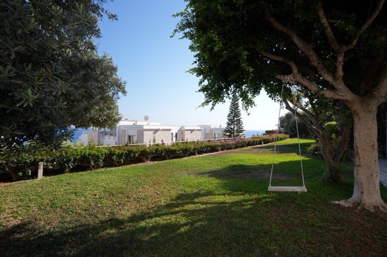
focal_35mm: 17
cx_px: 194
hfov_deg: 93.3
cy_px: 128
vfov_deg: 70.4
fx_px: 183
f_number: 5.6
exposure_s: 1/320
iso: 100
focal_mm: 17
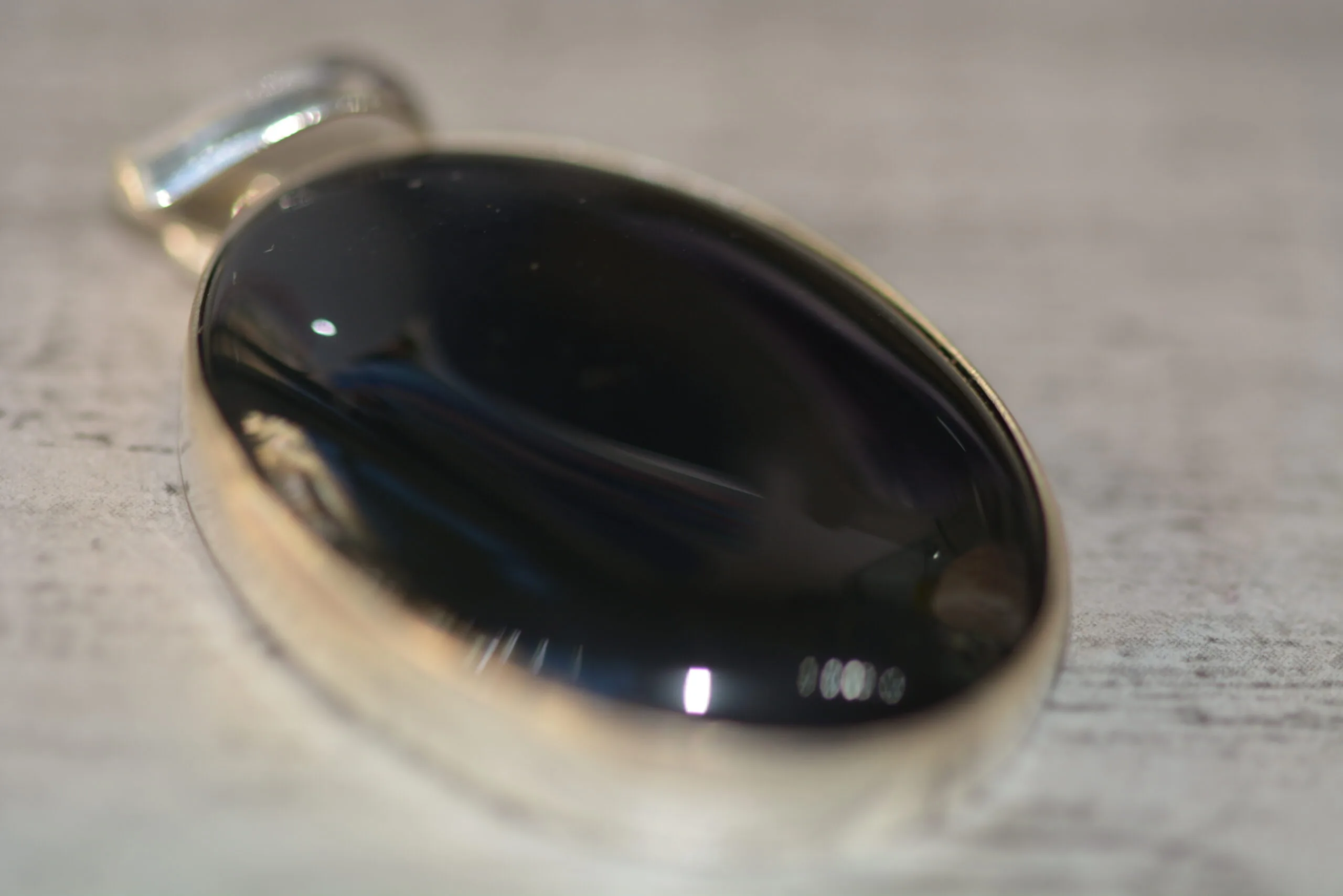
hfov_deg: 13.0
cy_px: 448
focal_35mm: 158
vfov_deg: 8.7
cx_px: 672
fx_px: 5877
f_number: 4.2
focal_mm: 105
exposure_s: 1/125
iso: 140
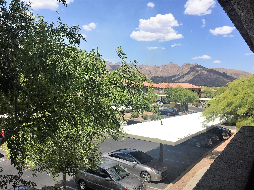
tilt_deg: -5.1
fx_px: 213
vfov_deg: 48.2
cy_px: 95
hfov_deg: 61.7
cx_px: 127
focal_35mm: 29
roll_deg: -2.3
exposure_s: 1/2326
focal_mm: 4.15
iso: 32
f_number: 2.2
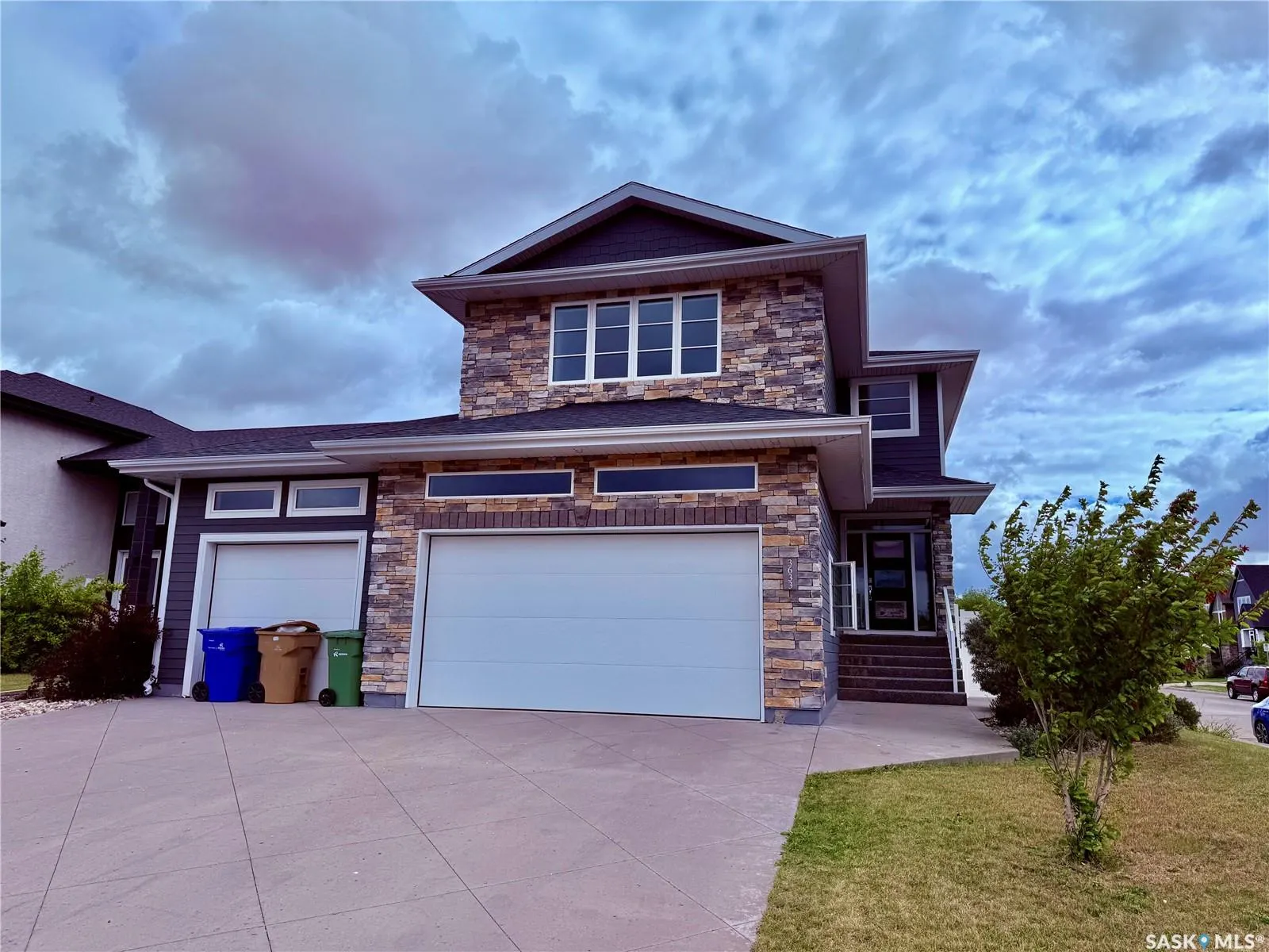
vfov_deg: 56.8
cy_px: 476
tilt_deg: +11.3
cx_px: 634
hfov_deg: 71.6
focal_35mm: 24
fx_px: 880
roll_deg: -0.7
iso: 80
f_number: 1.78
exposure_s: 1/9091
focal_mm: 6.76
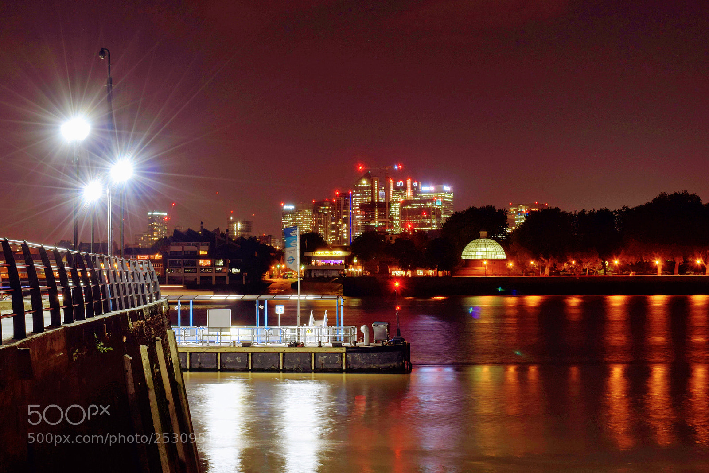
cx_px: 354
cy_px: 236
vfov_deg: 29.0
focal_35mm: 46
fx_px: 916
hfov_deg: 42.3
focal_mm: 31
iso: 100
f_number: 10
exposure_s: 8
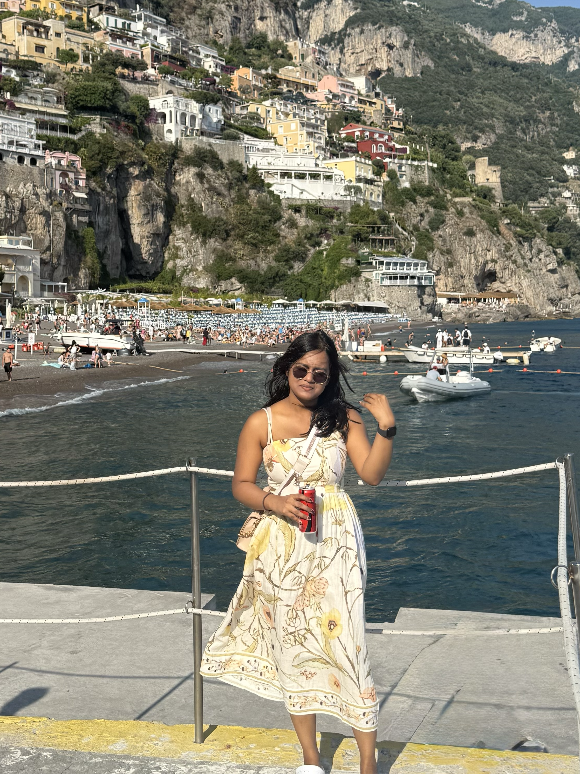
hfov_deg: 31.4
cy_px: 302
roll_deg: +1.3
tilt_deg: -0.5
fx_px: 1028
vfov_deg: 41.0
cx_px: 225
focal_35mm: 46
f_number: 1.78
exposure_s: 1/6173
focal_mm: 6.76
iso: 80
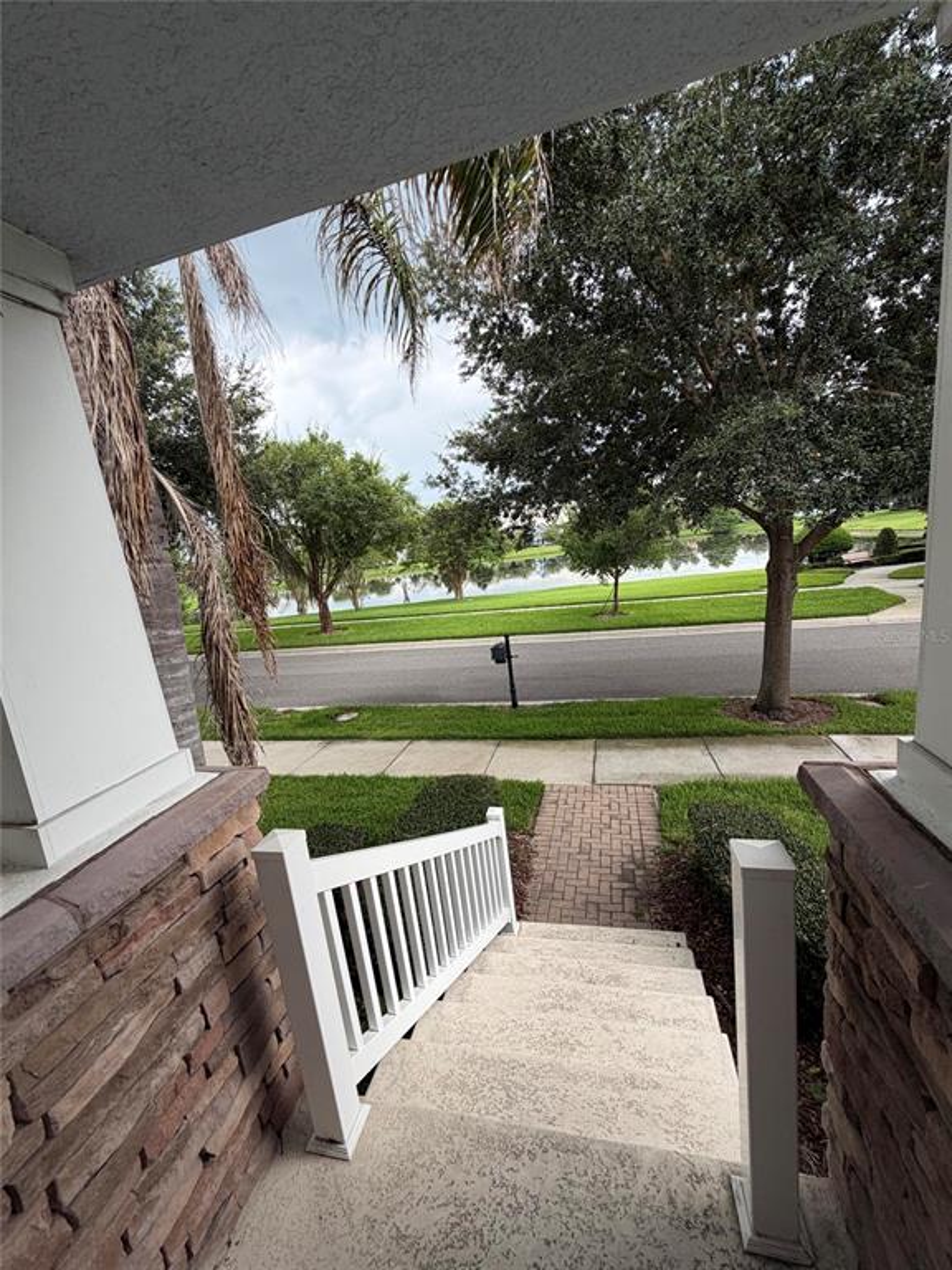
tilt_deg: -8.9
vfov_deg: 102.1
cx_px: 476
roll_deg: +6.7
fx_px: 513
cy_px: 635
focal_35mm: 14
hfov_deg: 85.7
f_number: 2.2
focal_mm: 2.22
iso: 64
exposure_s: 1/121
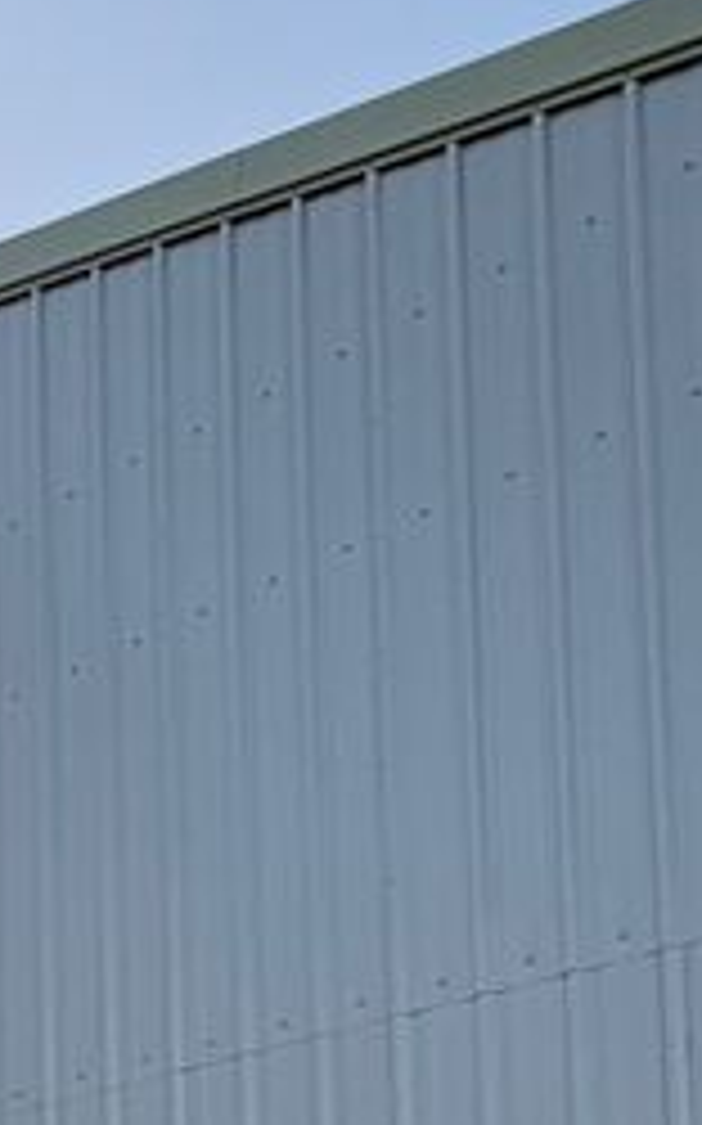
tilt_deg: +7.2
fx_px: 2023
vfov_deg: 26.6
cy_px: 1442
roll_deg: +0.6
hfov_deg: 18.5
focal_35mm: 66
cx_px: -166
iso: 64
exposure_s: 1/756
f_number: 2.2
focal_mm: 2.22
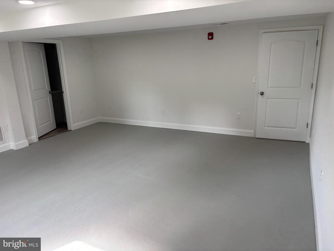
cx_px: 167
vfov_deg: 53.1
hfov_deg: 67.3
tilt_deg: -14.9
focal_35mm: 26
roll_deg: +1.6
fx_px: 251
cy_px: 126
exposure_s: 1/120
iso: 50
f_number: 1.6
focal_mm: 5.96
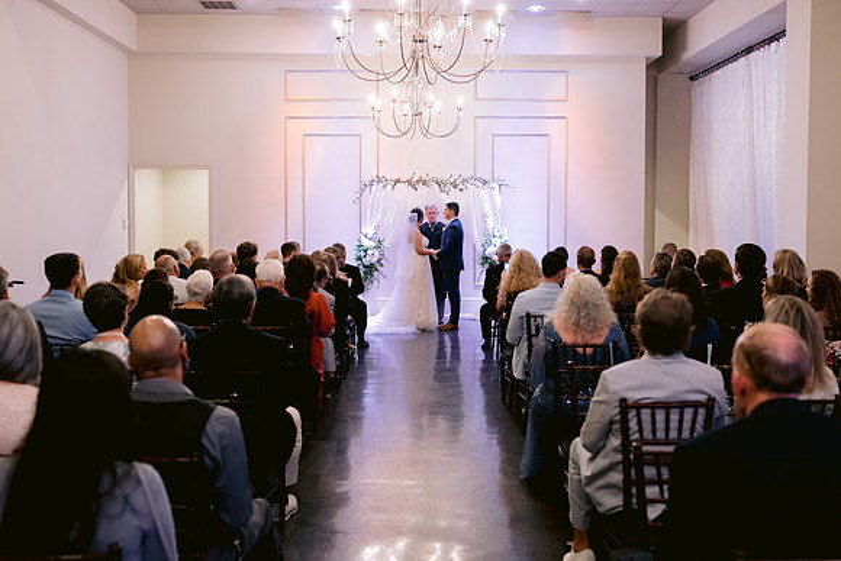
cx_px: 420
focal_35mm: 42
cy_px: 258
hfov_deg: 46.8
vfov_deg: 32.2
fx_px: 972
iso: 1600
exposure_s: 1/25
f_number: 2.8
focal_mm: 35
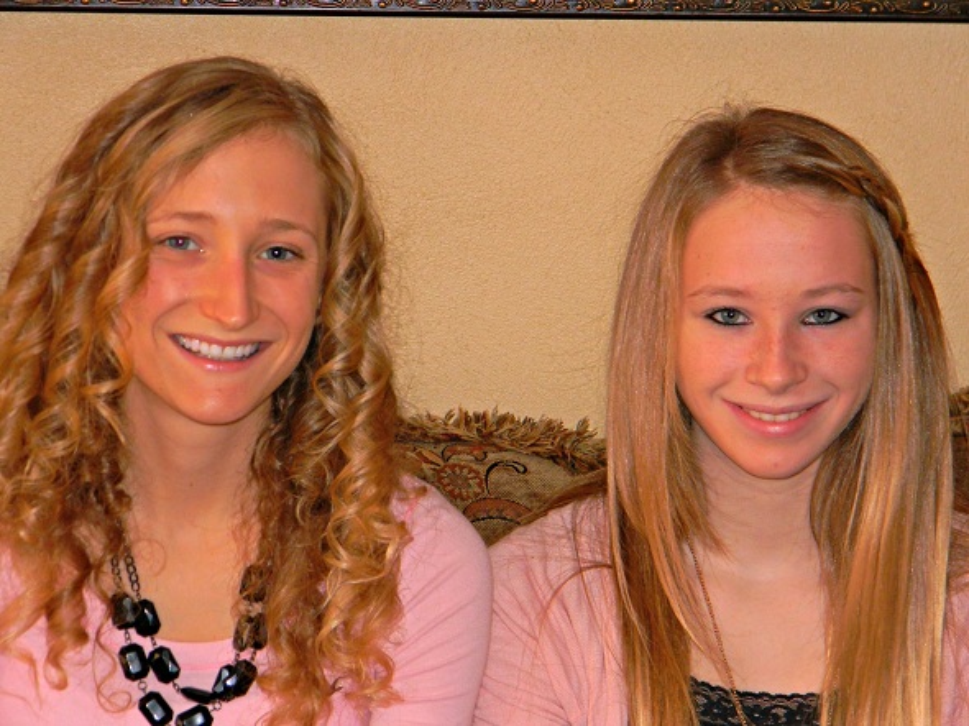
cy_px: 363
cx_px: 484
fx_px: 4141
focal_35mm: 148
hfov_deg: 13.3
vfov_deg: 10.0
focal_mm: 26.8
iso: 215
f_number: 5
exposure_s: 1/30
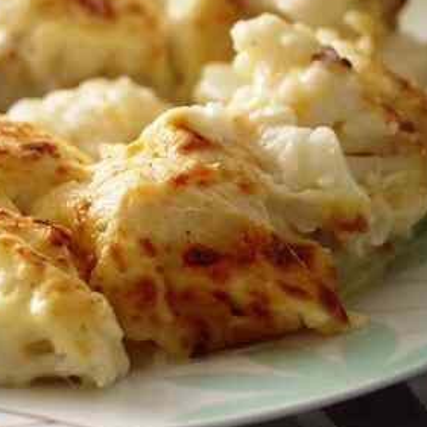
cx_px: 73
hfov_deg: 10.2
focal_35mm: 170
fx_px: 2372
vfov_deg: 10.3
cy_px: 123
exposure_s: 1/60
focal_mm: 45
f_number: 2.8
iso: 125
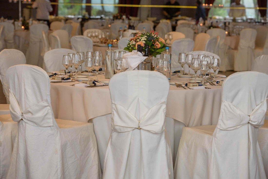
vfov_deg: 12.5
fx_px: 819
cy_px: 90
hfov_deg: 18.6
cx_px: 134
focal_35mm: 110
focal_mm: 110
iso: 1000
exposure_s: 1/250
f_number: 5
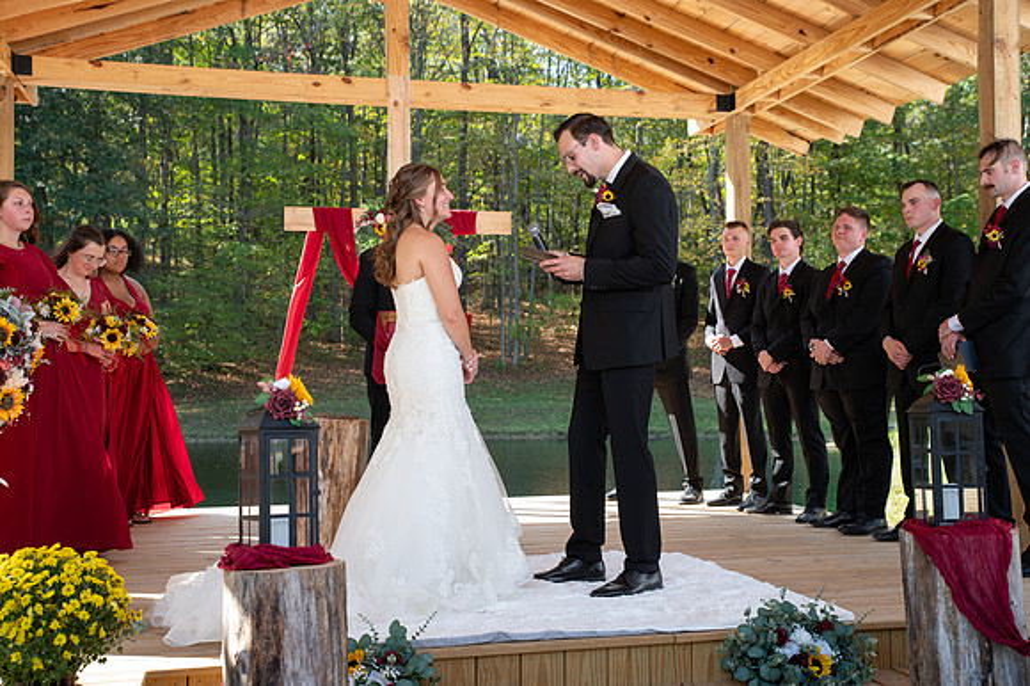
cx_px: 523
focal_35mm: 41
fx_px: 1178
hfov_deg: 47.2
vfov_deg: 32.5
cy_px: 343
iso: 320
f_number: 4.5
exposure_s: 1/200
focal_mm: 40
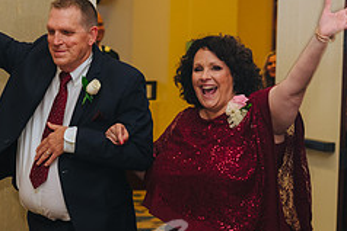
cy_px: 137
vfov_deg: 12.2
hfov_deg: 18.2
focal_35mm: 112
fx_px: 1080
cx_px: 104
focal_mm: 46
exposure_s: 1/160
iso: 1000
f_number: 2.8
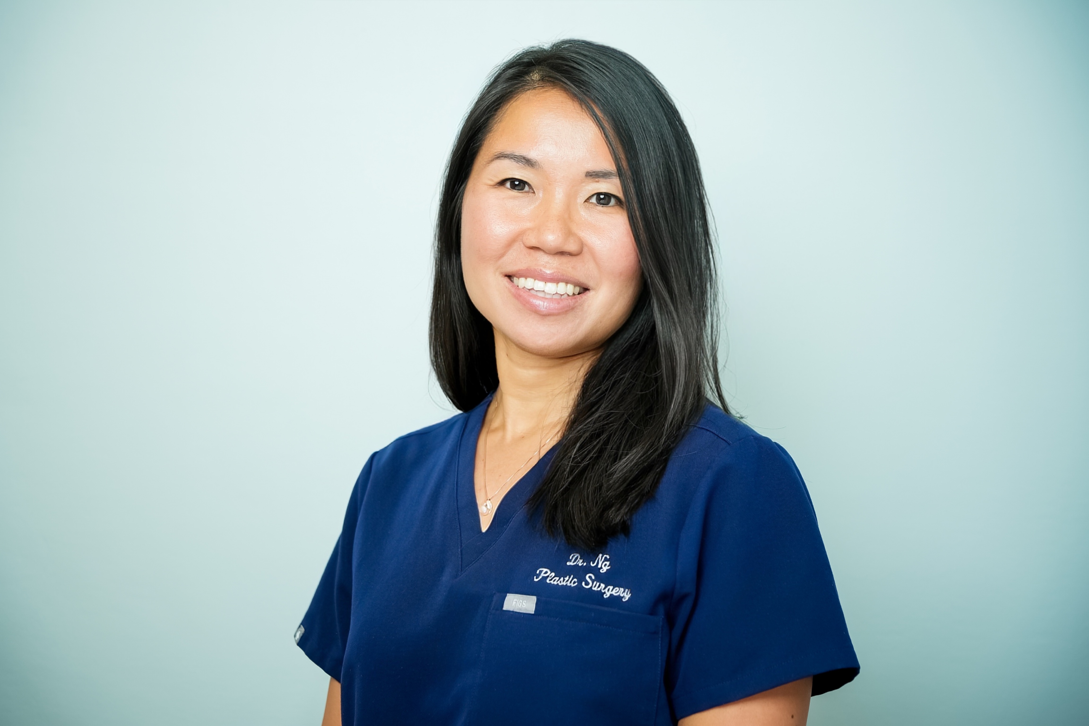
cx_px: 544
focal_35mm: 64
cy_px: 363
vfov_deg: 21.2
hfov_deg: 31.4
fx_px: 1936
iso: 400
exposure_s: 1/160
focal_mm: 43
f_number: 2.8
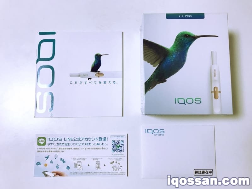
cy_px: 94
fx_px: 204
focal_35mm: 28
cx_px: 126
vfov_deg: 49.7
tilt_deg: -85.8
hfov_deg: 63.4
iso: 25
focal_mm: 3.99
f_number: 1.8
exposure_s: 1/33
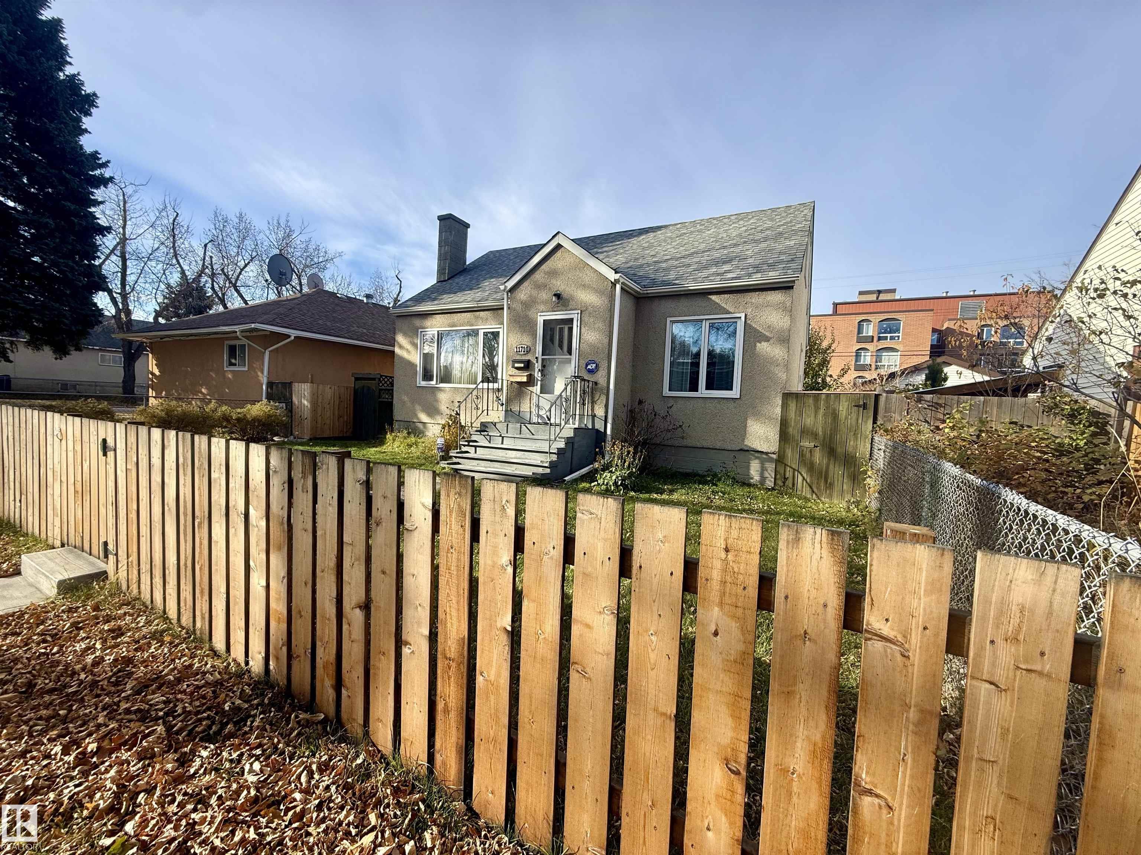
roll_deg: -2.5
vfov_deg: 85.7
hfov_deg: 102.1
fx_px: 461
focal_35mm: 14
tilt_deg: -1.8
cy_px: 428
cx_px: 570
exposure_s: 1/770
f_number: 2.2
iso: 50
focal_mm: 2.22
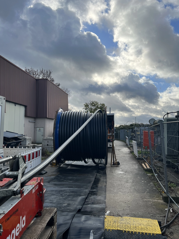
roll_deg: -0.4
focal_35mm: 26
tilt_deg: +3.8
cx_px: 90
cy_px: 120
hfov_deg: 53.1
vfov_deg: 67.3
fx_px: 179
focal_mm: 5.7
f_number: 1.5
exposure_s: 1/3968
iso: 50
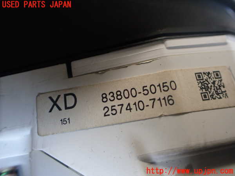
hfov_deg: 60.0
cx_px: 118
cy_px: 88
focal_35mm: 30
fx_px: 204
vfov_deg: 46.8
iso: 400
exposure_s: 1/125
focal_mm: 5.4
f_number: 2.3
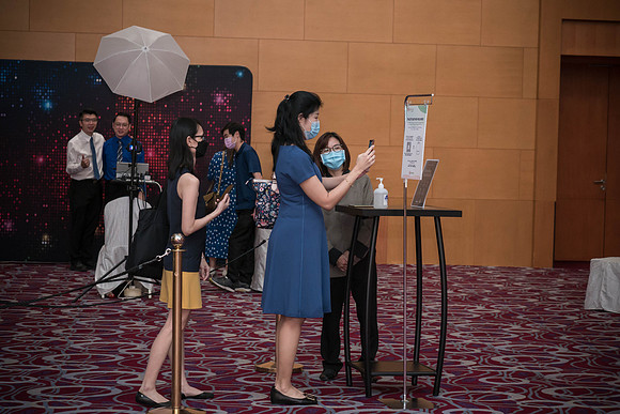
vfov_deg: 15.5
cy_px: 207
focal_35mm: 88
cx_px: 310
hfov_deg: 23.0
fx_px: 1523
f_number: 2.8
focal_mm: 41
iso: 1600
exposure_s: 1/100
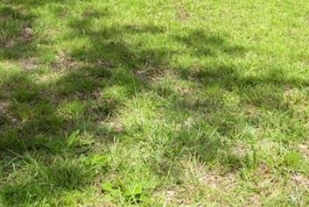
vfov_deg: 14.1
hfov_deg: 23.5
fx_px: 739
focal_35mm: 86
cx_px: 210
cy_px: -163
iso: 320
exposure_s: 1/100
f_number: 8
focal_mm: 19
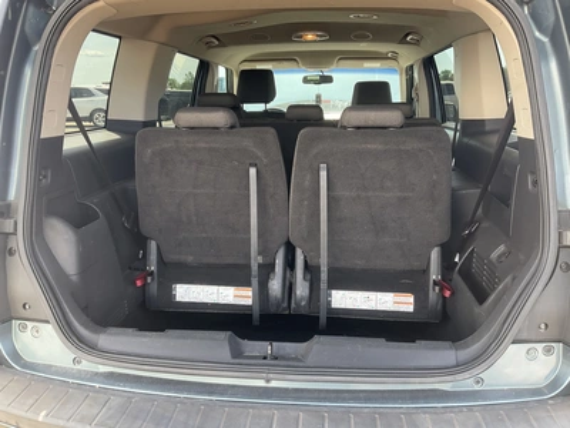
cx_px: 285
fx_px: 478
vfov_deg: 48.2
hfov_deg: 61.7
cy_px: 214
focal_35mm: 29
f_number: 1.8
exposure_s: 1/128
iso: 32
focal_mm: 3
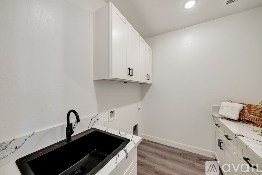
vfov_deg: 90.1
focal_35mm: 12
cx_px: 131
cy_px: 88
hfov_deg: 112.6
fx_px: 87
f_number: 9
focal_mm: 12
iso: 1000
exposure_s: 1/30
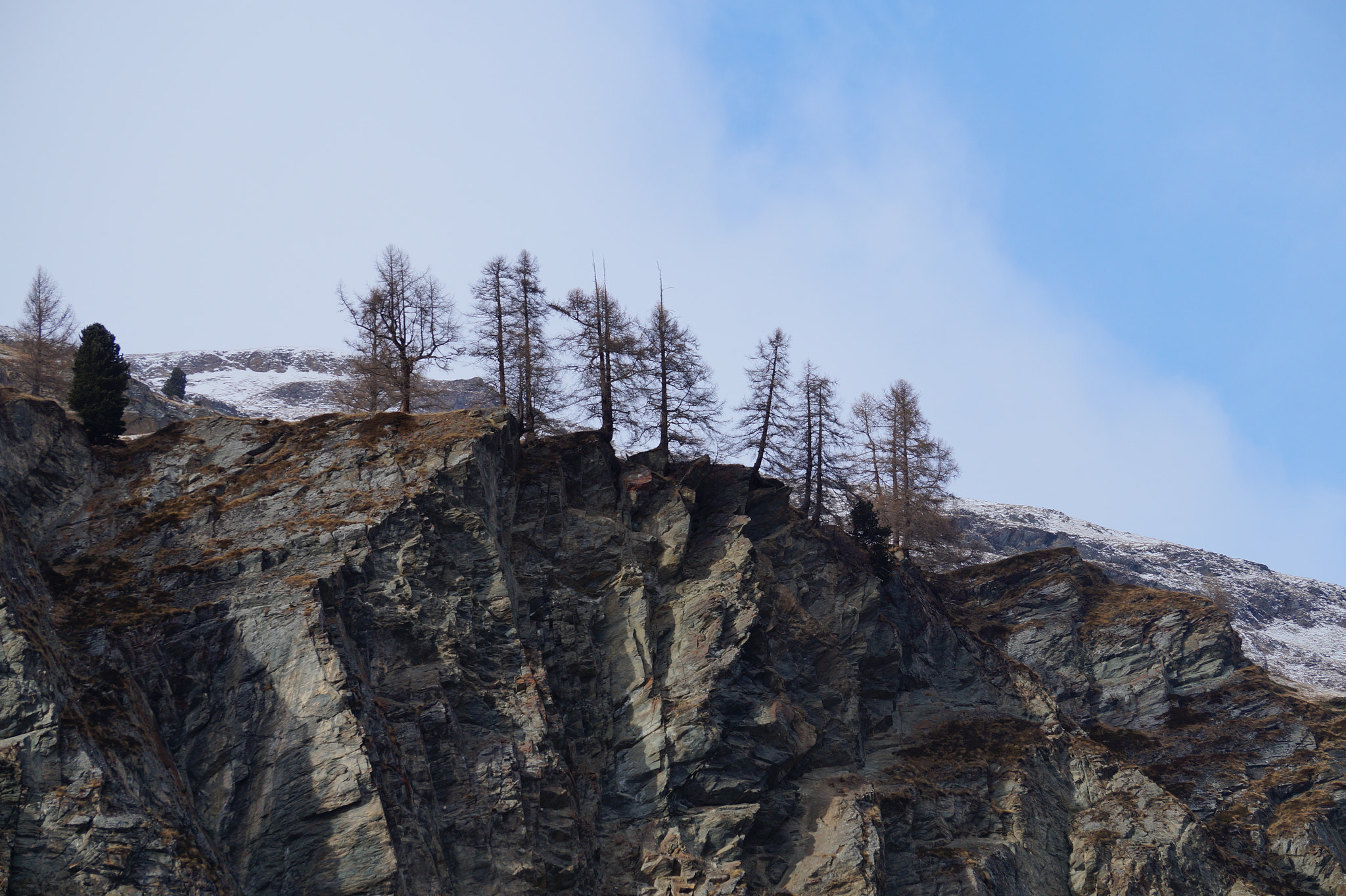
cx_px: 673
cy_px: 448
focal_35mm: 150
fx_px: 5605
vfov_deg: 9.1
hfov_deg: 13.7
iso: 100
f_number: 6.3
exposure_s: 1/200
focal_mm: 100
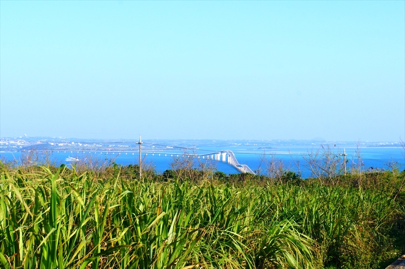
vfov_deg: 16.5
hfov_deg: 24.7
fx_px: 927
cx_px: 202
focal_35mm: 82
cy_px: 134
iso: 200
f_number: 13
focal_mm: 55
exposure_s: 1/160
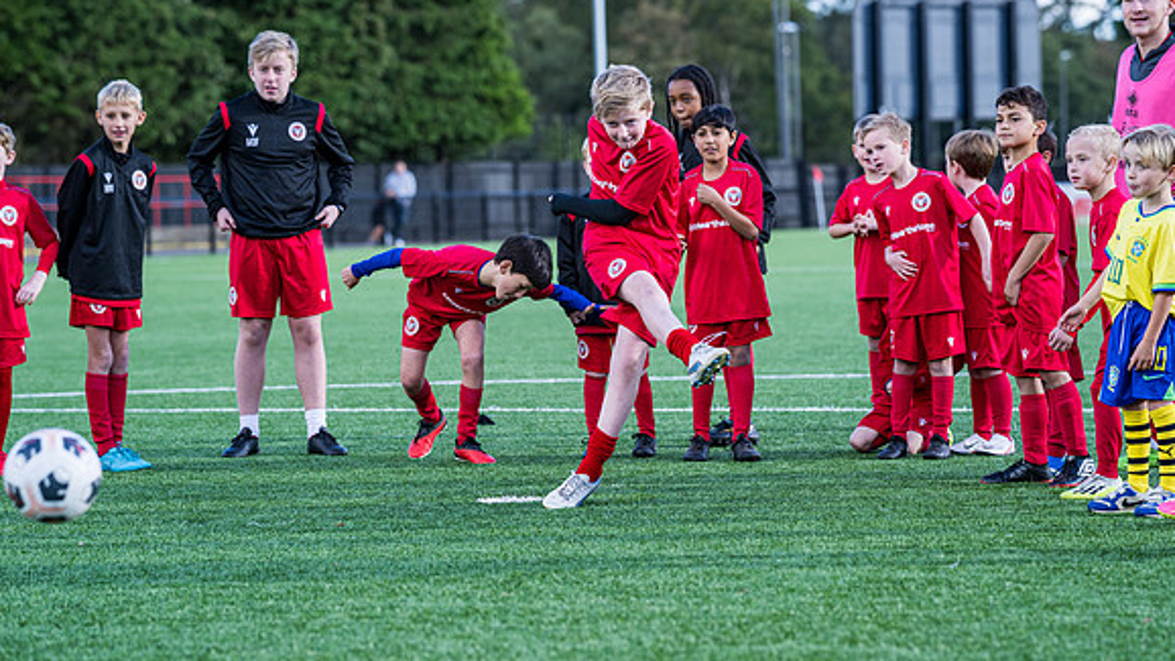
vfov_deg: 8.5
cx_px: 588
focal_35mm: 142
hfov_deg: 15.1
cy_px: 365
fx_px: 4424
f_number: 4
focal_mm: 135
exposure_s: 1/800
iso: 400
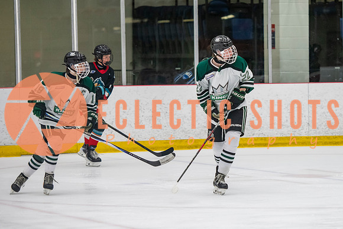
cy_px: 105
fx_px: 1822
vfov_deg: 7.2
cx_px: 259
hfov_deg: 10.7
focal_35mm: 191
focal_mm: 125
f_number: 3.2
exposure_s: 1/640
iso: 2000
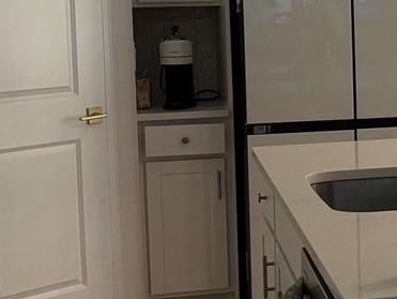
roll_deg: +0.9
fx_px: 1286
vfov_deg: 13.2
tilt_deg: -2.4
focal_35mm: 112
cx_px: 581
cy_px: 69
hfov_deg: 16.2
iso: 100
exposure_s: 1/223
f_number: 1.6
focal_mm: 5.96
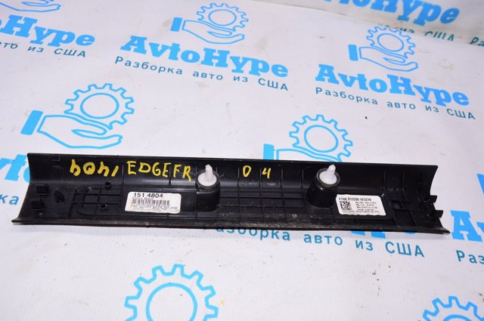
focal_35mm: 32
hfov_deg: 59.6
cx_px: 242
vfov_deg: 41.6
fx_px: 423
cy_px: 160
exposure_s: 1/200
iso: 1600
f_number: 8
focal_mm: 21
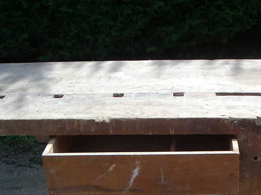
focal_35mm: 65
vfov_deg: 22.2
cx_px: 209
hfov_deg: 29.2
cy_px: 158
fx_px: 490
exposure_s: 1/500
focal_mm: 5.8
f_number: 4.8
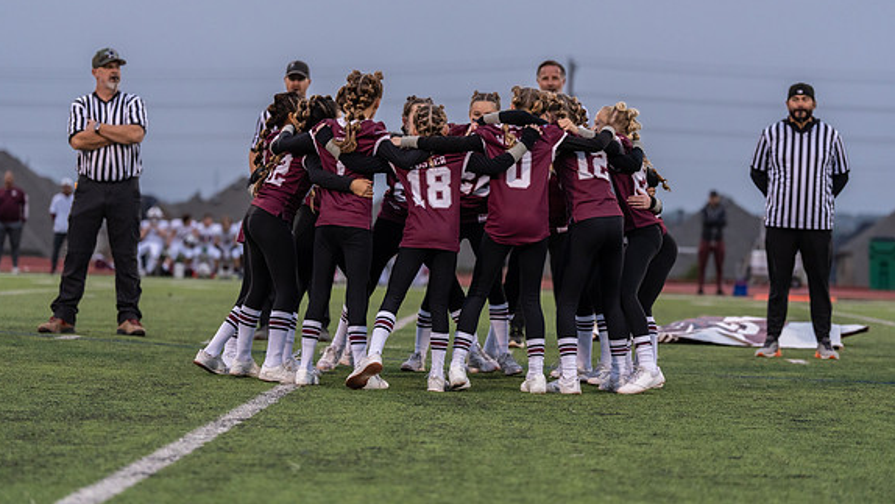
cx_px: 444
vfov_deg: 9.7
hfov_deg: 17.2
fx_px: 2967
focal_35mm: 125
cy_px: 207
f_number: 2.8
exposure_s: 1/1250
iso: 2000
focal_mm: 118
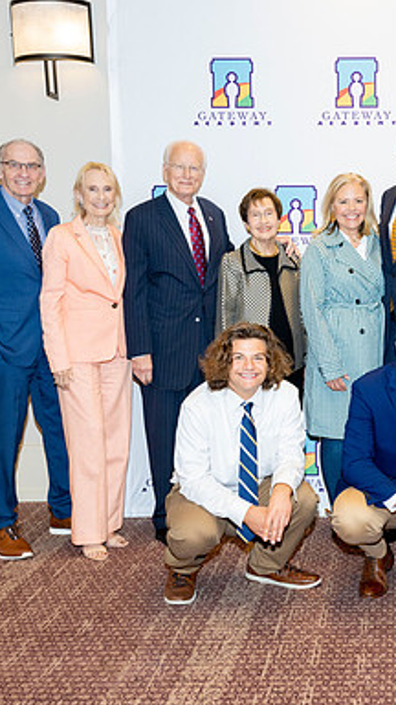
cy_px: 353
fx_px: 989
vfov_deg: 39.2
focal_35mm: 53
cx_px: 381
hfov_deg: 21.9
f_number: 5.6
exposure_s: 1/125
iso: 1000
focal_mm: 33.5
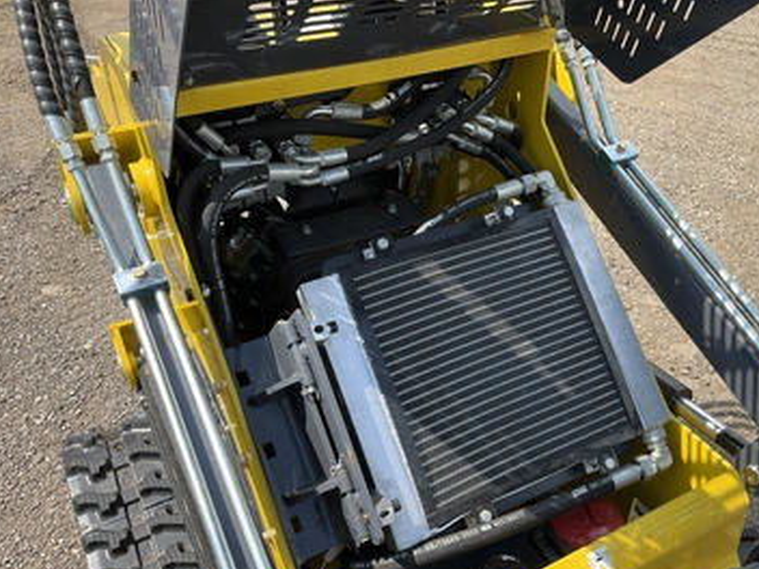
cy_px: 304
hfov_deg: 55.3
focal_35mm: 33
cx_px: 416
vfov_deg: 42.9
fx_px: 724
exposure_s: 1/804
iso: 25
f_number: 1.8
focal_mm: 3
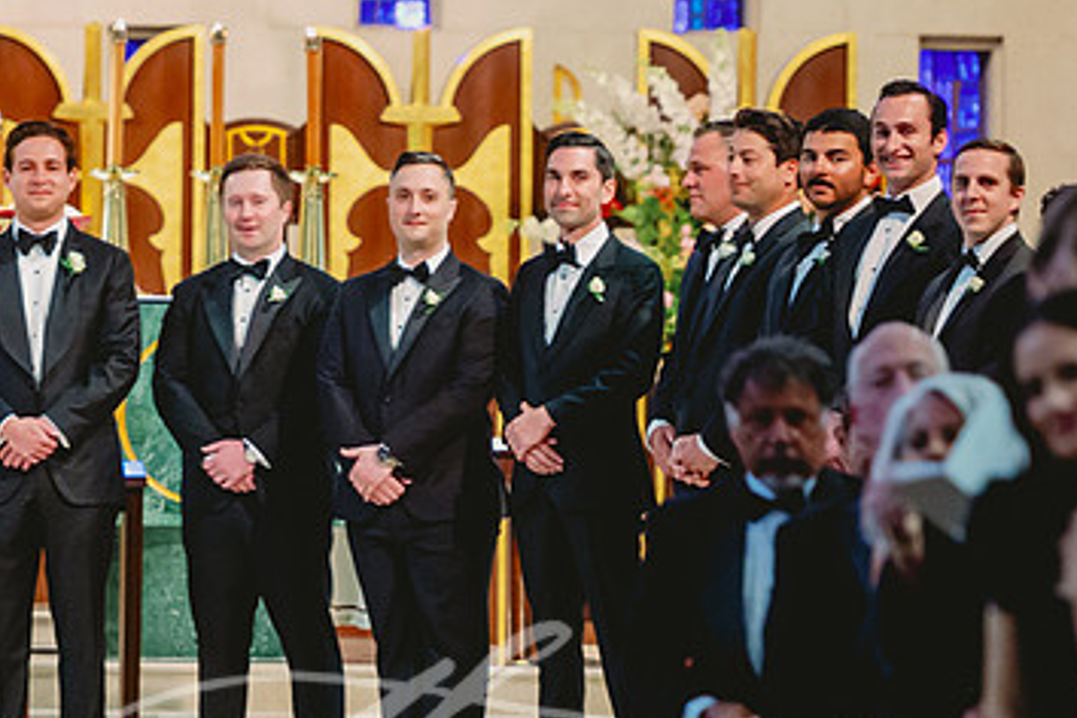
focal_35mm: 411
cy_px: 482
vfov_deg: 3.3
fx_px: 12295
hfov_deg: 5.0
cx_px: 221
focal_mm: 170
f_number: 2.8
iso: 3200
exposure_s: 1/160
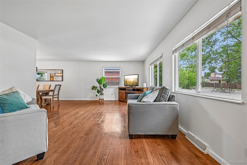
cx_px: 124
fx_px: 96
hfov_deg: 104.3
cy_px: 82
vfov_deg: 81.2
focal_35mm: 14
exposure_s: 1/15
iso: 220
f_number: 10
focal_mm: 14
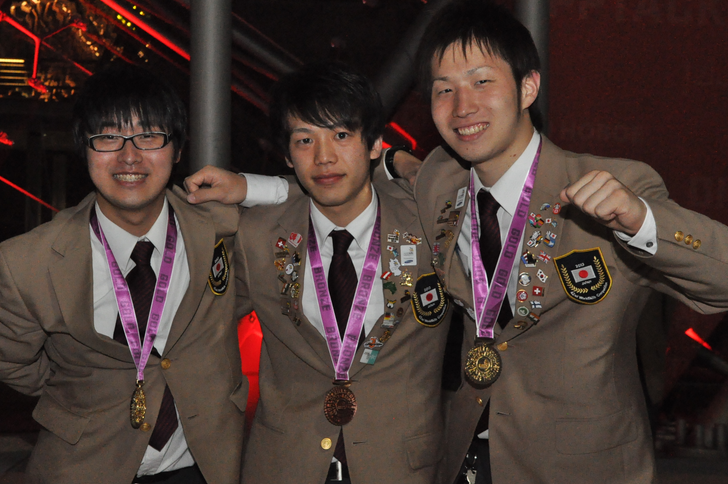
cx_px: 346
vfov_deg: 20.3
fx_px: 1353
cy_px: 227
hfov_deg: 30.1
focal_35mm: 67
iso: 3200
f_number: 8
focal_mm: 38
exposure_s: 1/60
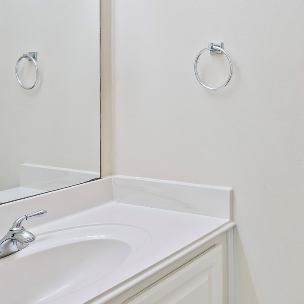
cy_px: 86
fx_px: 387
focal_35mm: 39
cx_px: 313
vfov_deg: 41.9
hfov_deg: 37.6
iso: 125
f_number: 6.3
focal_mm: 15
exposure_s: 1/4
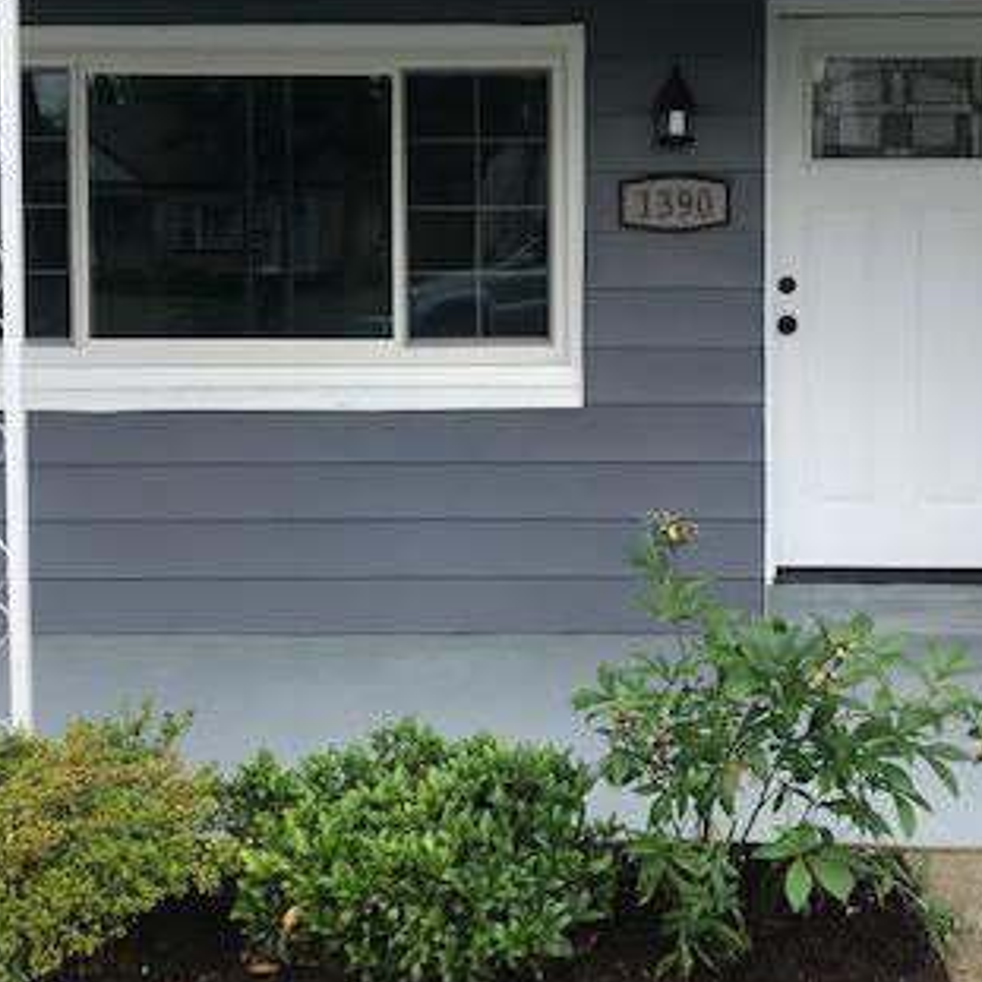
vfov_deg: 33.0
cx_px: 546
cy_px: 306
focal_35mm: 51
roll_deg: -0.9
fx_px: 1637
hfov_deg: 33.4
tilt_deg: -2.6
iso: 20
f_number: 1.8
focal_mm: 3.99
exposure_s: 1/704
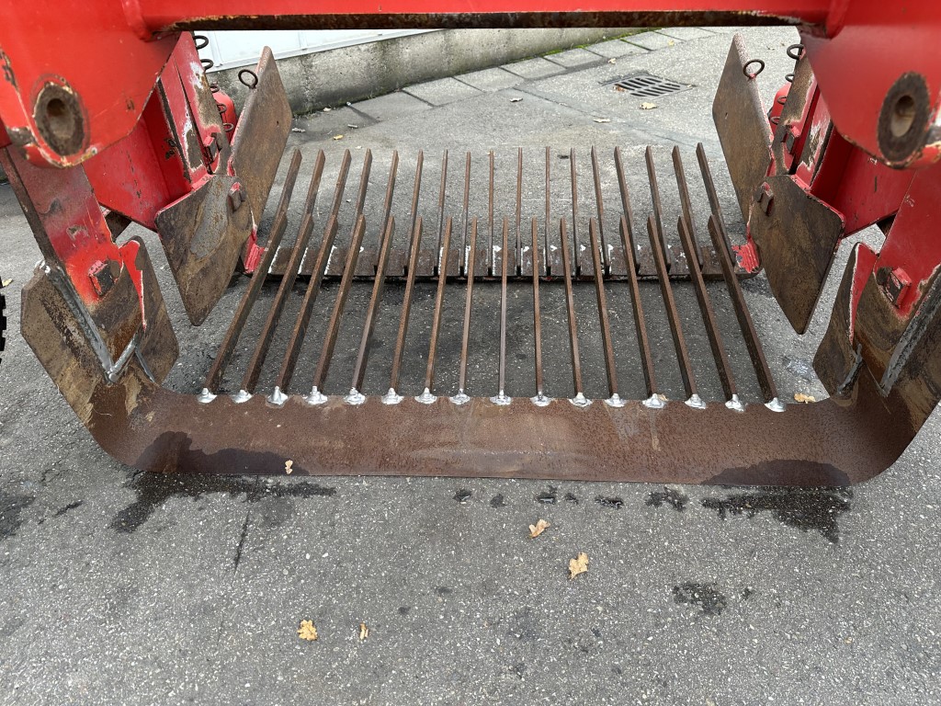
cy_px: 353
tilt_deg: -38.9
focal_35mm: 24
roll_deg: -0.7
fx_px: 652
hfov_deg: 71.6
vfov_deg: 56.8
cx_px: 470
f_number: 1.78
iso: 80
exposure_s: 1/121
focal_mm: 6.86
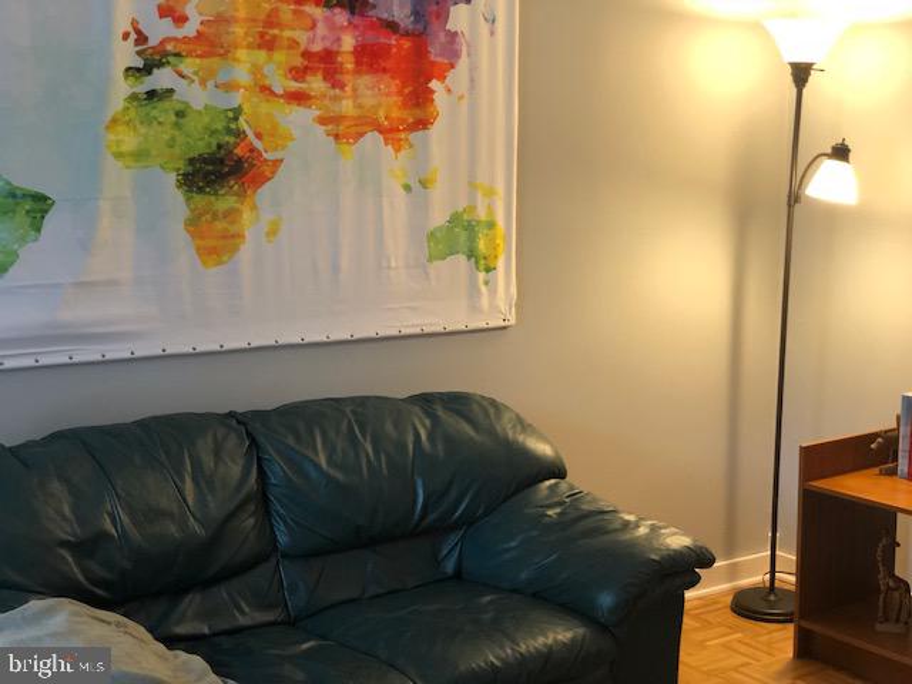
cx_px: 456
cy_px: 342
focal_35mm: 52
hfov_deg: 36.8
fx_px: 1370
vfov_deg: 28.0
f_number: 2.4
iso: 100
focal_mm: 6
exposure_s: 1/30
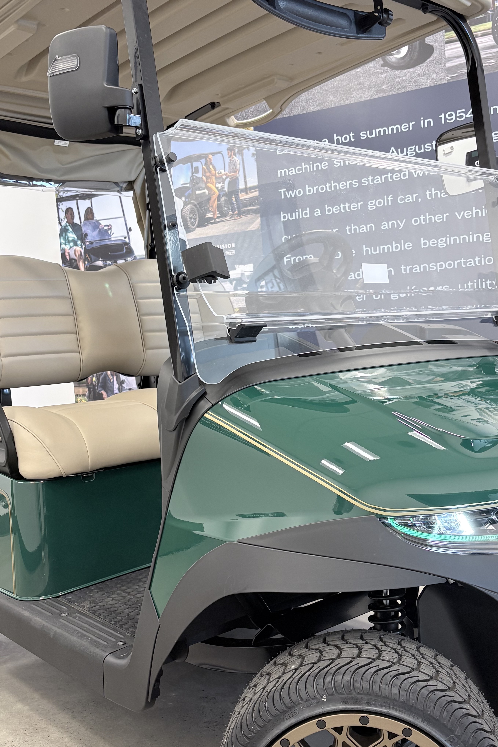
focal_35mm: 38
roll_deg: +3.5
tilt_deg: -5.0
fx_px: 788
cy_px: 403
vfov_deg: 50.6
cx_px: 282
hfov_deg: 35.0
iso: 125
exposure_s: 1/60
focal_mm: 5.96
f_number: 1.6
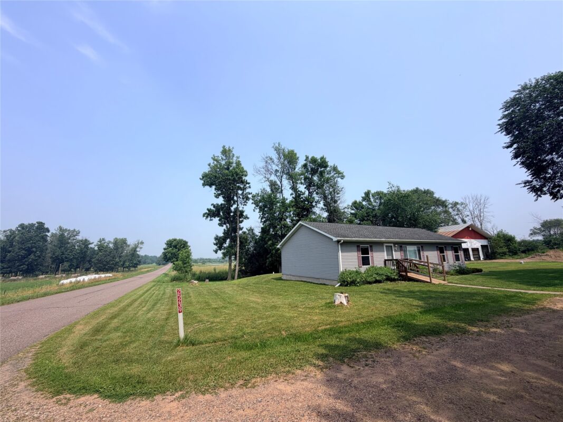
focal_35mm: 14
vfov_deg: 85.7
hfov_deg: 102.1
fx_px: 228
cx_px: 282
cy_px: 211
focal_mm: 2.22
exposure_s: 1/864
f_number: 2.2
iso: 20
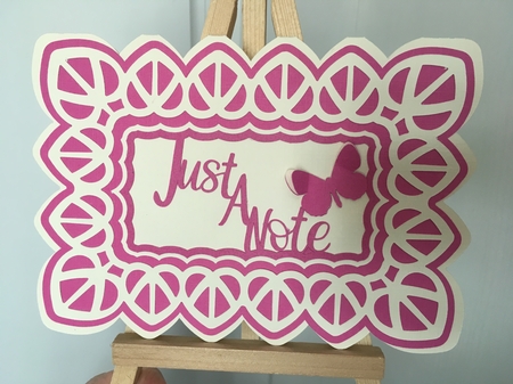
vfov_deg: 48.2
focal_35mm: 29
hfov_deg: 61.7
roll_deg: -1.7
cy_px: 192
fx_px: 430
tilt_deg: -21.3
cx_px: 256
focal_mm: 4.15
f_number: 2.2
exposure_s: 1/33
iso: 40
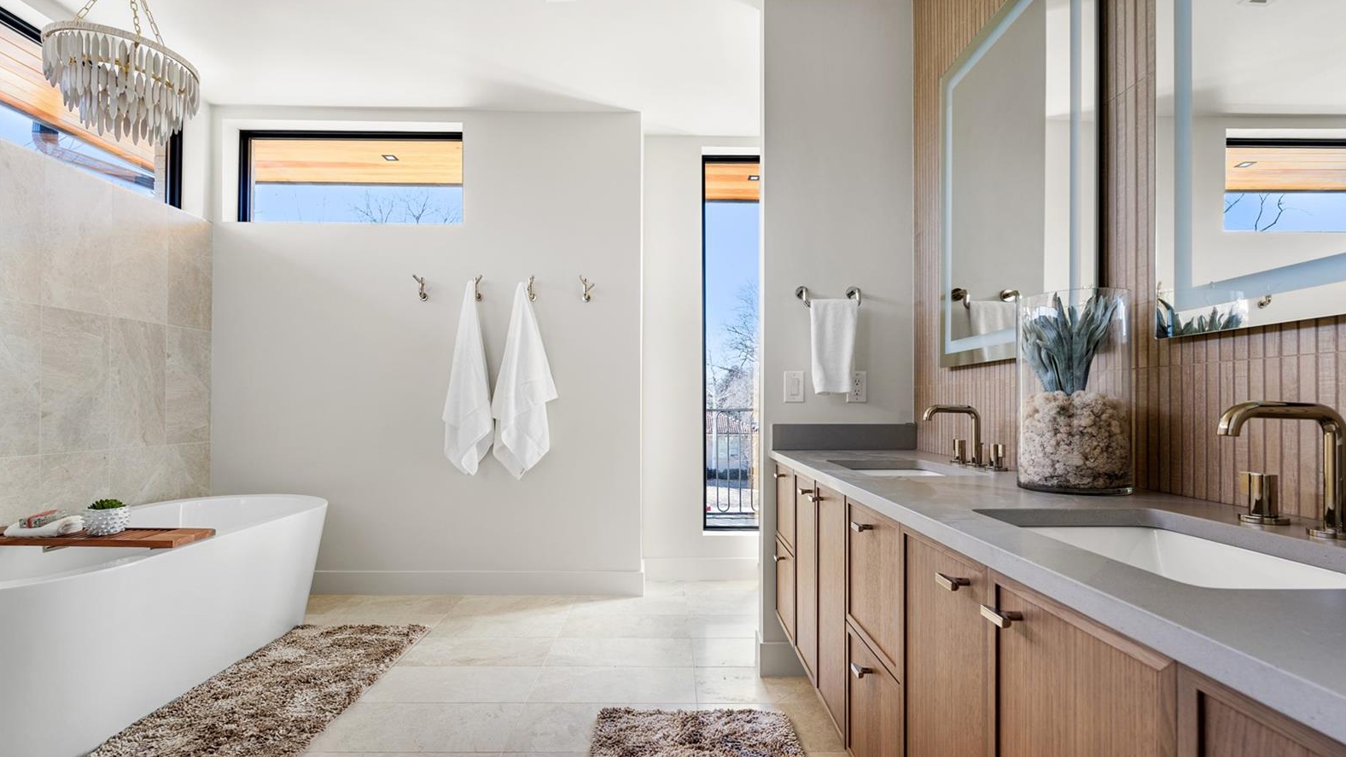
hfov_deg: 95.9
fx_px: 607
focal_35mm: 17
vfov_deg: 63.9
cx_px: 679
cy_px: 404
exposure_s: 1/6
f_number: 8
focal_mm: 16
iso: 200
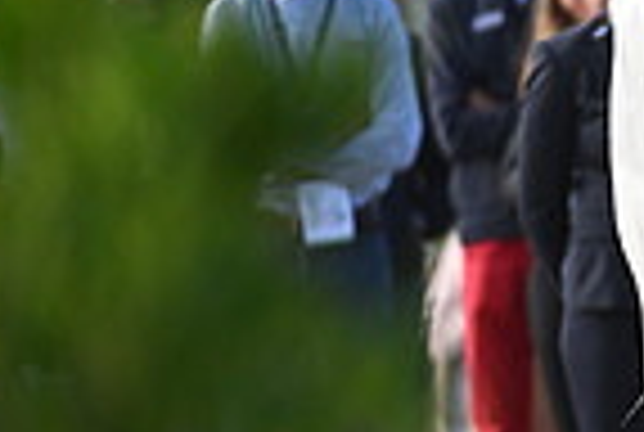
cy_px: 119
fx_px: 29040
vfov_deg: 0.9
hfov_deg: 1.3
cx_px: 1238
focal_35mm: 1620
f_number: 5
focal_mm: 400
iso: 900
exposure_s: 1/1600
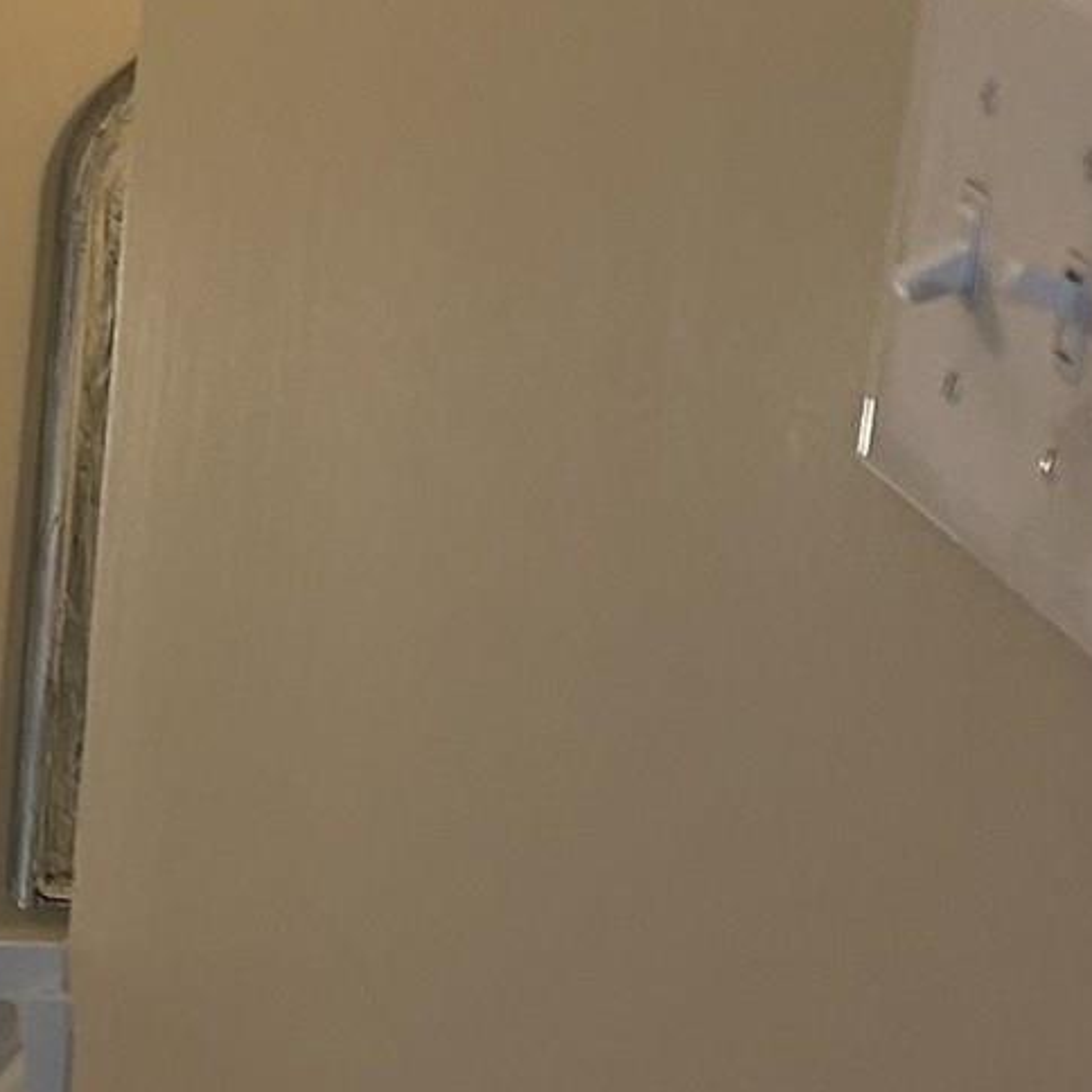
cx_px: -1155
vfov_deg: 11.7
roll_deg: -2.3
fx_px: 5211
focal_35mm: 146
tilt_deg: -11.6
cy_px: -296
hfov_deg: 10.8
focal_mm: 5.7
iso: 100
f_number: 1.5
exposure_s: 1/60
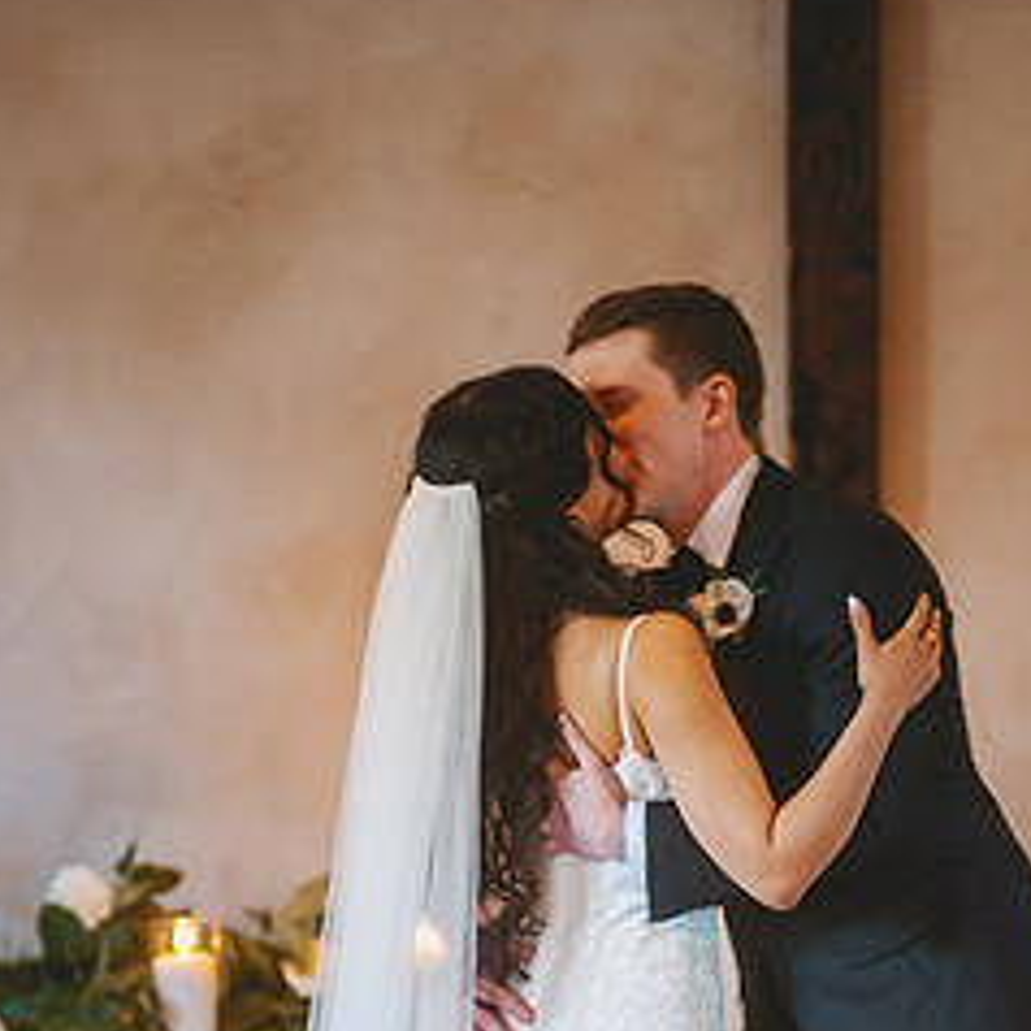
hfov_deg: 3.6
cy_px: 910
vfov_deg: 3.6
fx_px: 16208
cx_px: 613
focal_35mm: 481
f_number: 2.8
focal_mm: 300
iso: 800
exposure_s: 1/80
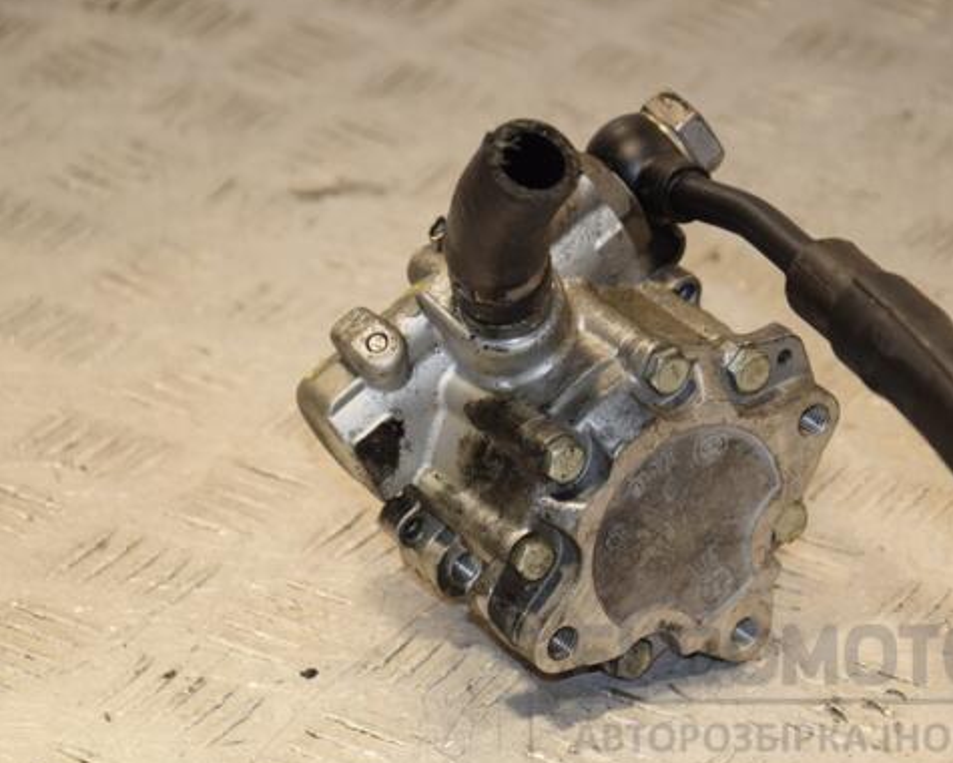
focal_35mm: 187
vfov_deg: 8.3
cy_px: 388
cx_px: 536
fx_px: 5263
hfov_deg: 10.3
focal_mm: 105
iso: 800
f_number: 6.3
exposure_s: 1/200
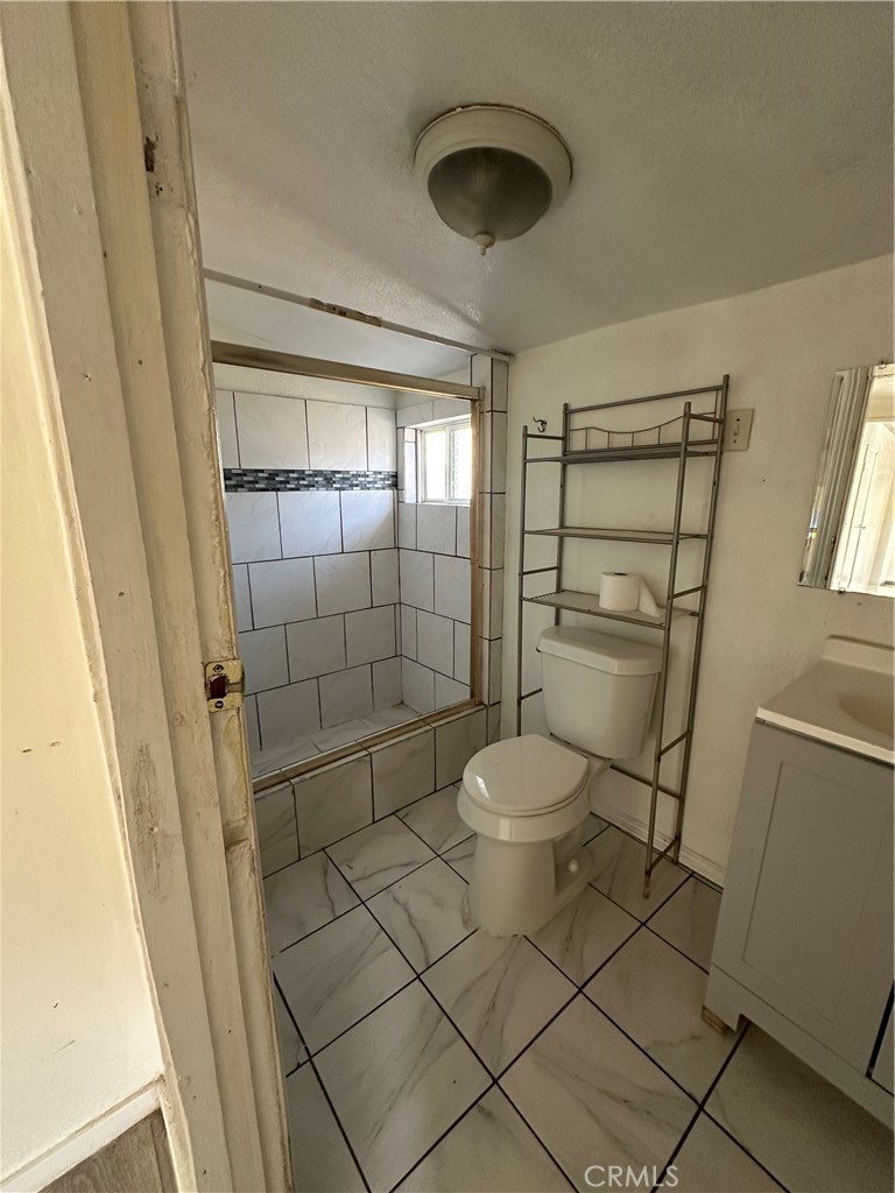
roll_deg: +0.5
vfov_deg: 102.1
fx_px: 483
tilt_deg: -12.3
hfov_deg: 85.7
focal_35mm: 14
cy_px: 596
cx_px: 448
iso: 320
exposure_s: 1/71
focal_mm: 2.22
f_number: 2.2
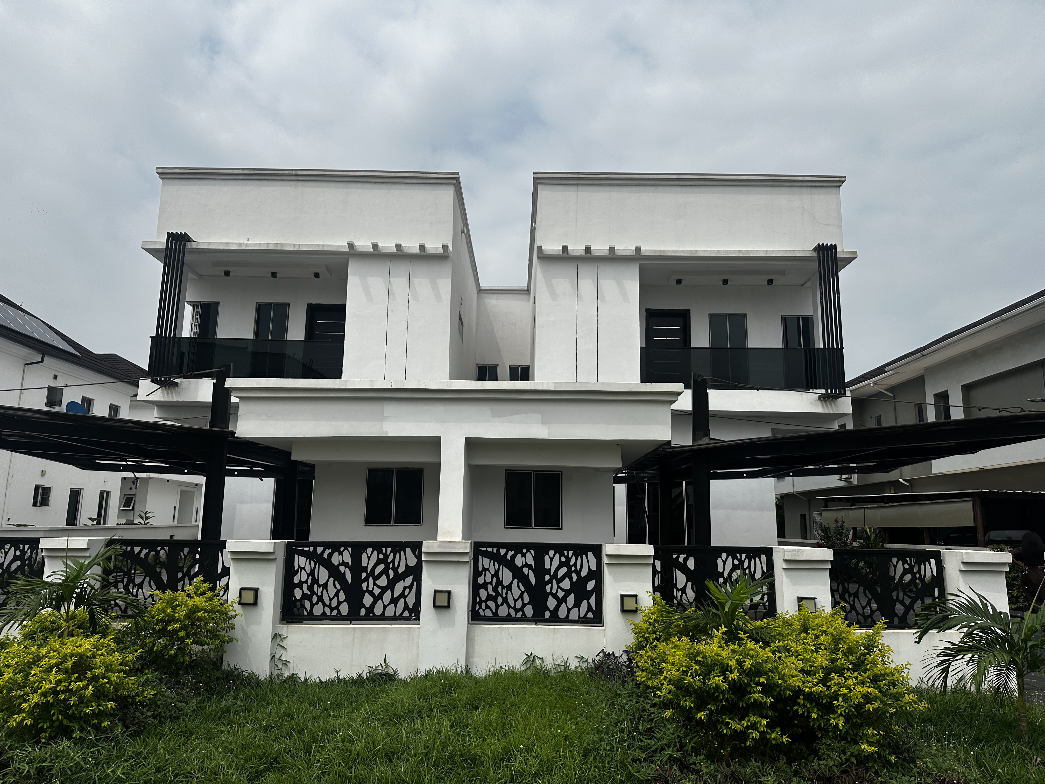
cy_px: 392
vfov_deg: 56.8
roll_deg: -0.9
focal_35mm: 24
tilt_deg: +11.1
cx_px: 522
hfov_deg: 71.6
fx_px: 725
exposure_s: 1/8197
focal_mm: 6.86
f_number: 1.78
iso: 80
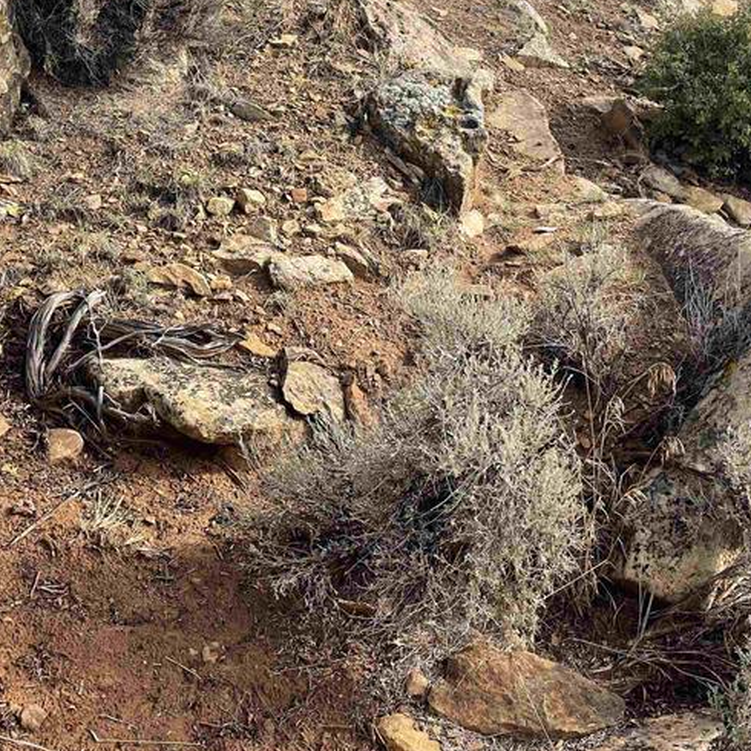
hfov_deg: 35.3
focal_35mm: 48
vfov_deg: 34.5
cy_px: 178
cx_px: 429
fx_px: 1178
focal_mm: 4.2
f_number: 1.6
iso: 32
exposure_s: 1/972
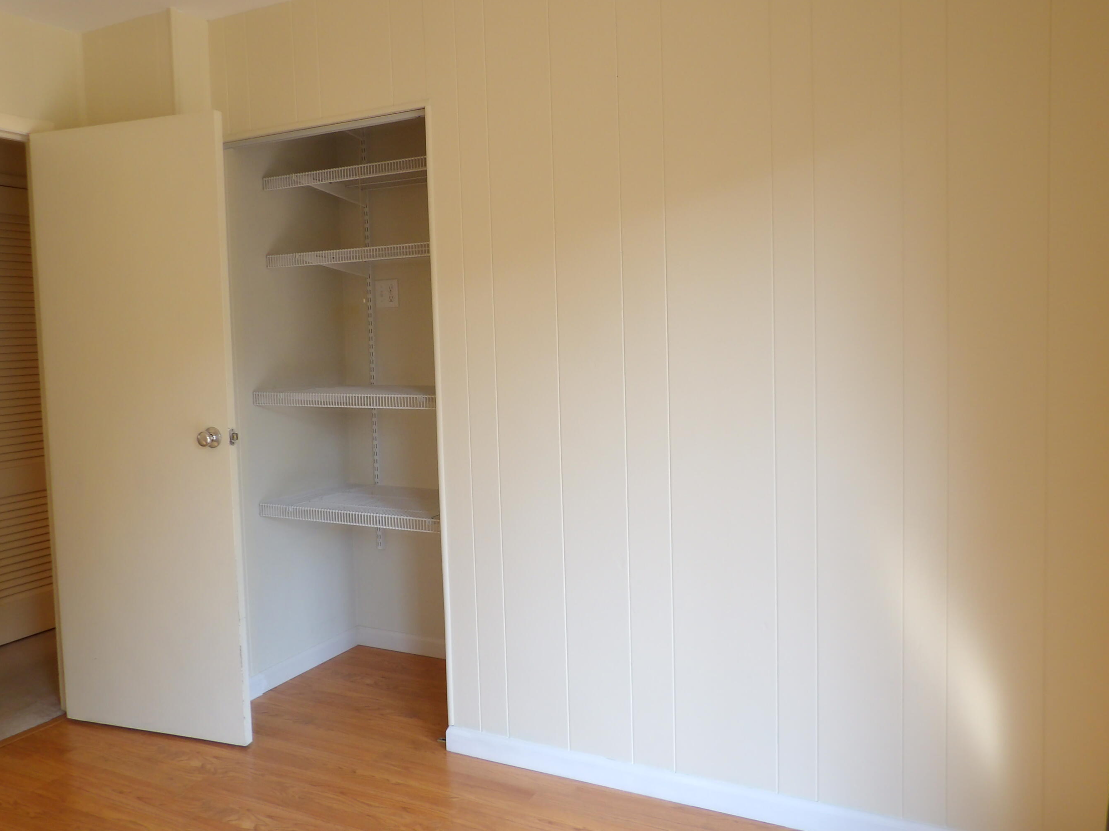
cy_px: 399
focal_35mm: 27
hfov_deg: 65.3
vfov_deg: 51.3
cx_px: 523
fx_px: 865
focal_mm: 4.3
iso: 109
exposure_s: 1/33
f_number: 2.8
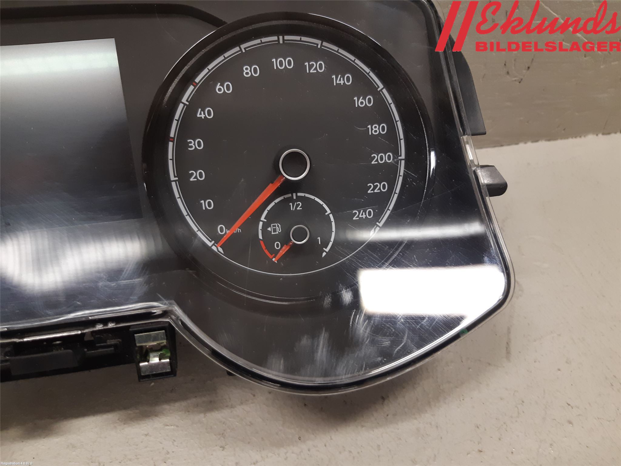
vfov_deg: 53.1
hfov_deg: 67.3
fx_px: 466
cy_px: 233
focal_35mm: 26
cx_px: 310
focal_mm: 3.93
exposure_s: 1/50
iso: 125
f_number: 1.7
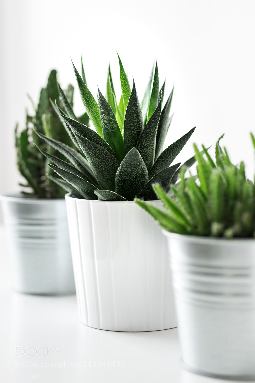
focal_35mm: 70
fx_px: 744
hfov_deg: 19.4
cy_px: 192
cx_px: 128
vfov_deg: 28.8
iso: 400
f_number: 3.5
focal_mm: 70
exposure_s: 1/80
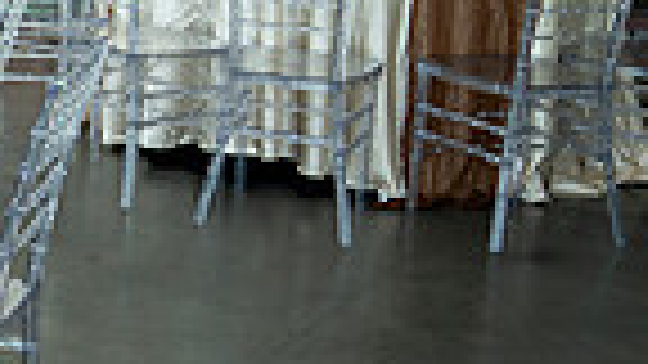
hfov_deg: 17.5
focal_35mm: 101
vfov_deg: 11.8
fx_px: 1735
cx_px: -495
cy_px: -47
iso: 400
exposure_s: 1/160
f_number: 5
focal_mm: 24
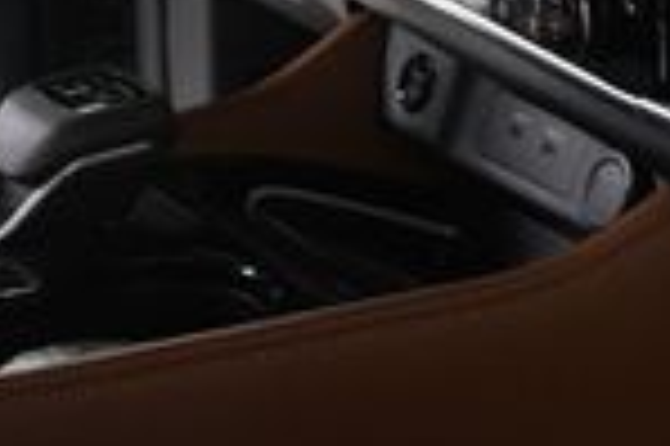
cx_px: 697
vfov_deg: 7.9
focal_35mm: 172
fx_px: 3198
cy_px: -81
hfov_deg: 11.8
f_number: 4
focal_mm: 27
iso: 100
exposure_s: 1/160
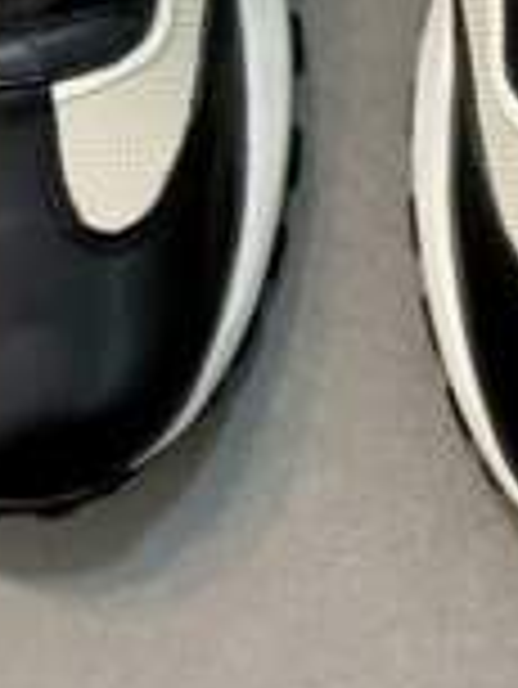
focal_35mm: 255
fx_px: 5081
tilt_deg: -74.6
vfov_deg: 7.7
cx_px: 257
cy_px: 22
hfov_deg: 5.8
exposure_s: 1/100
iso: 125
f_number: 2
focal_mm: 6
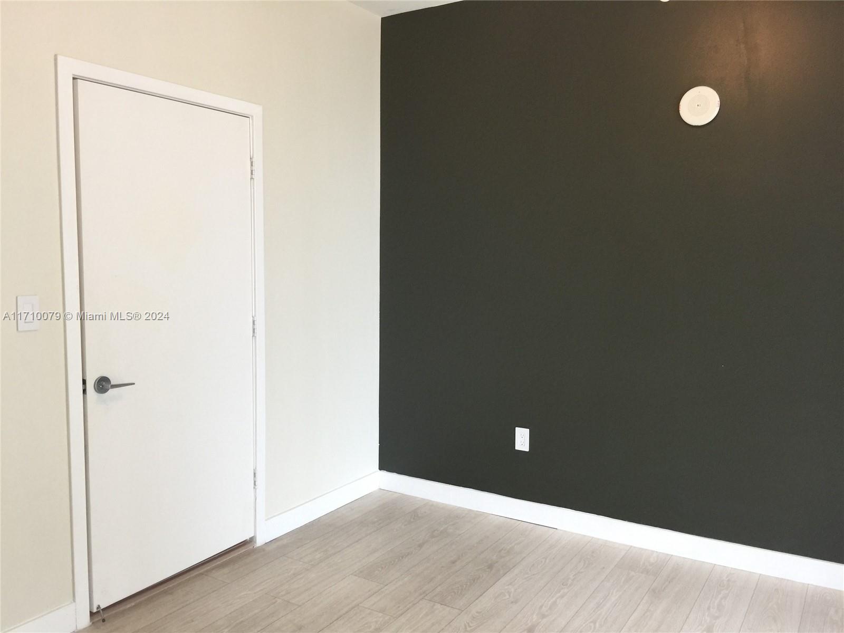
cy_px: 316
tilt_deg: -5.1
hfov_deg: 61.7
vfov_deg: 48.2
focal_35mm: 29
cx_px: 422
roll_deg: -1.7
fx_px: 707
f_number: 2.2
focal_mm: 4.15
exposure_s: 1/30
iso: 40
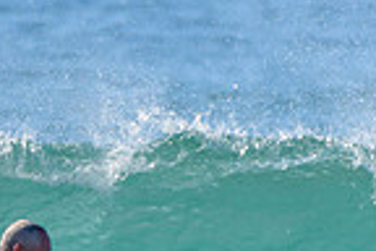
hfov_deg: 0.8
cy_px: 426
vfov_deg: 0.6
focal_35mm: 2469
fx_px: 25785
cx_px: 33
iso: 200
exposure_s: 1/2000
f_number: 5.6
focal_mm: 500
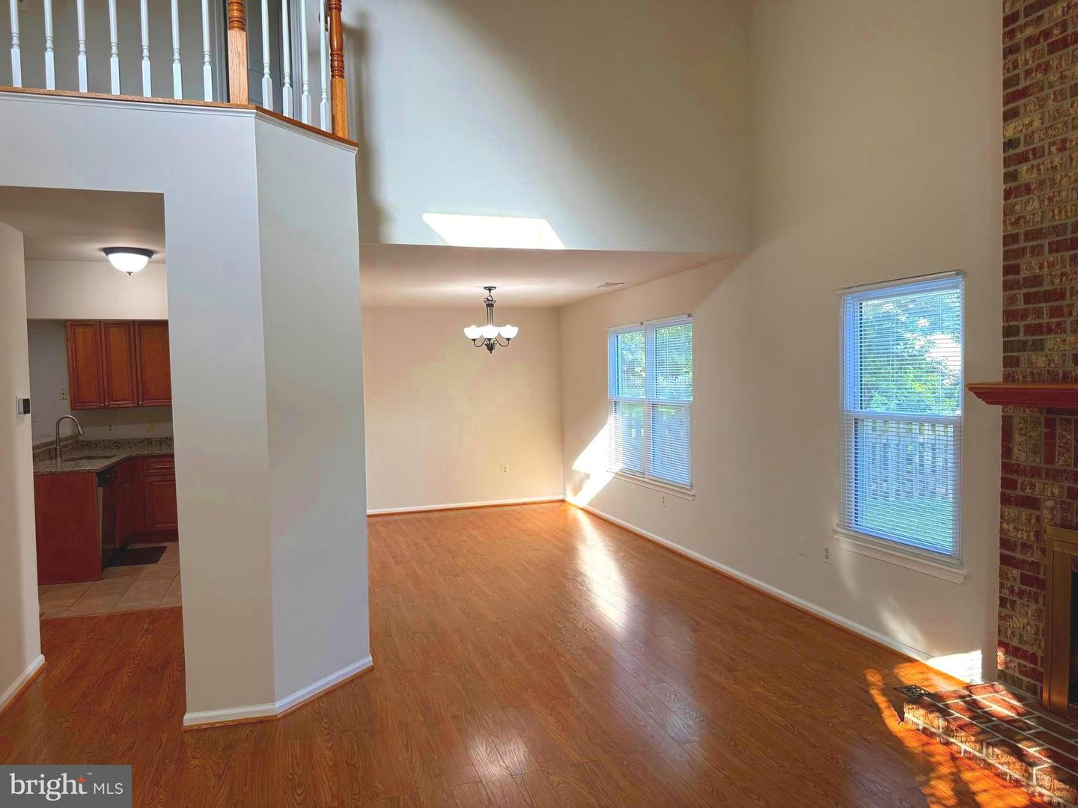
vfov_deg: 56.8
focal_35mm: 24
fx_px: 747
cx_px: 539
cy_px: 404
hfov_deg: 71.6
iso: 160
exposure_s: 1/226
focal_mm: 6.76
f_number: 1.78
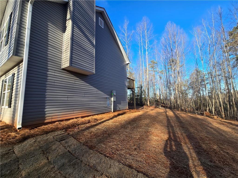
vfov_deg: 89.9
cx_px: 119
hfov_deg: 106.2
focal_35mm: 13
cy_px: 89
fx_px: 89
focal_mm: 2.2
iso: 50
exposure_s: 1/484
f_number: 2.2
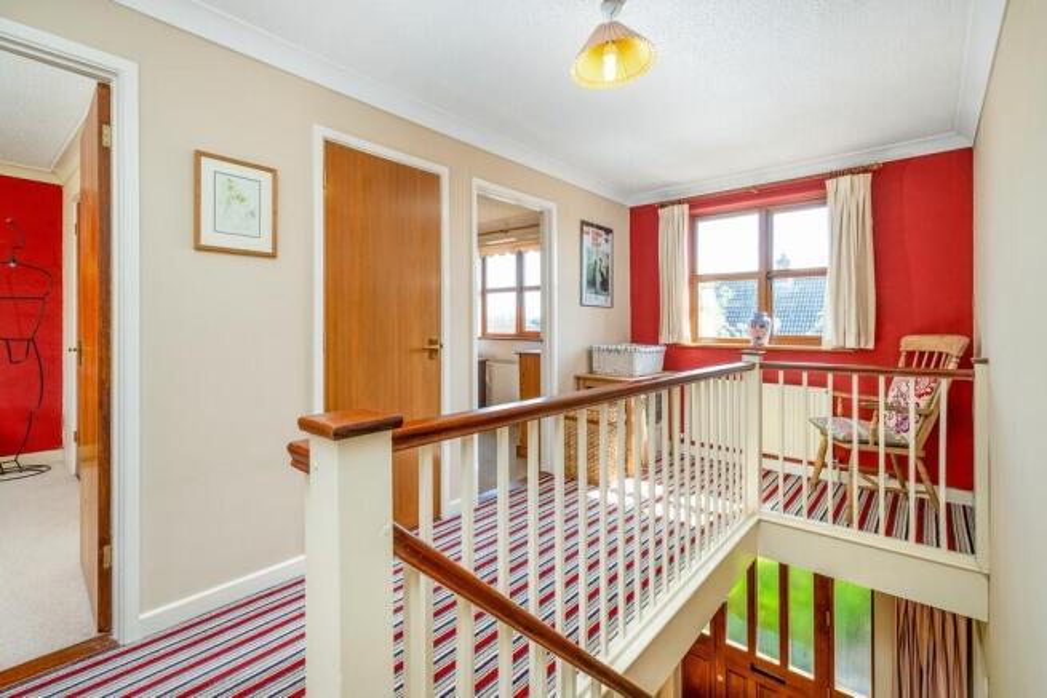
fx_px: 436
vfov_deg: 77.4
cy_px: 349
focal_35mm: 15
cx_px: 524
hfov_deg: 100.4
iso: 250
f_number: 7.1
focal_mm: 10
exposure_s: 1/50
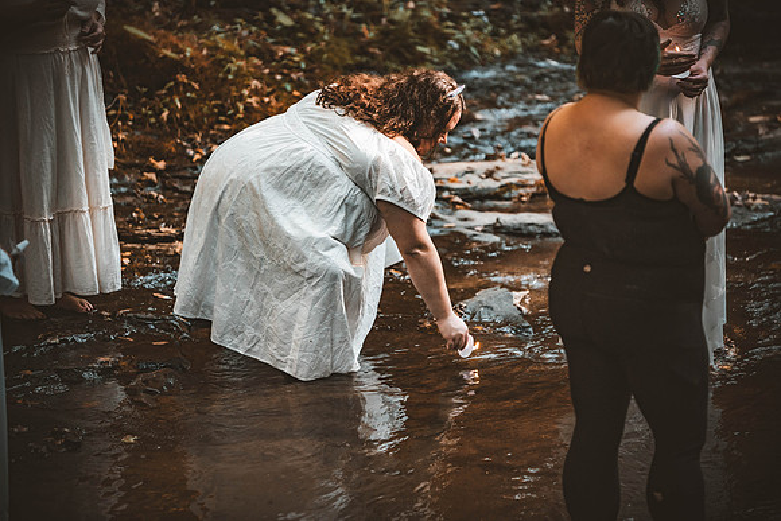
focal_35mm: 185
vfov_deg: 7.4
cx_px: 390
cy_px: 260
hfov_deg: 11.1
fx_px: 4014
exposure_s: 1/400
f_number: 2.8
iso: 1000
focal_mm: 185
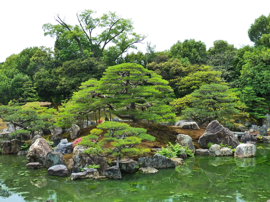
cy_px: 101
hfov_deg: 42.9
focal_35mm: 44
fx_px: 343
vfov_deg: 32.9
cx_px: 135
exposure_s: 1/320
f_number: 4
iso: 200
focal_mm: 7.3
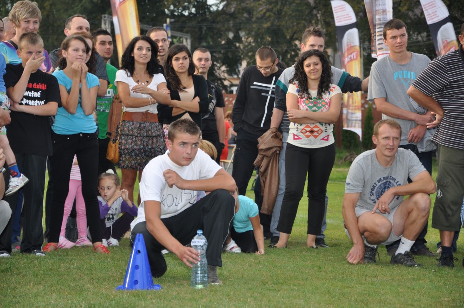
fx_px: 1738
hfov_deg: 15.2
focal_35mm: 135
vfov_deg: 10.1
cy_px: 154
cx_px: 232
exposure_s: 1/125
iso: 200
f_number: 5.6
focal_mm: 90
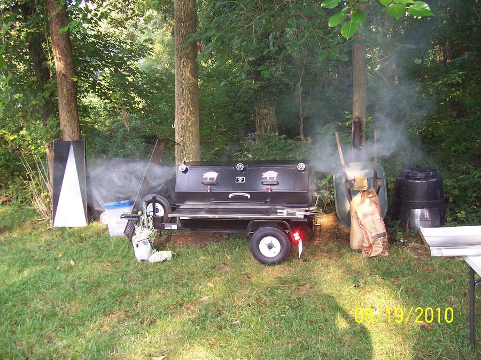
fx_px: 472
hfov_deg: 54.0
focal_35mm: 34
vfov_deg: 41.8
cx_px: 240
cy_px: 180
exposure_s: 1/90
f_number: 2.7
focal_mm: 5.6
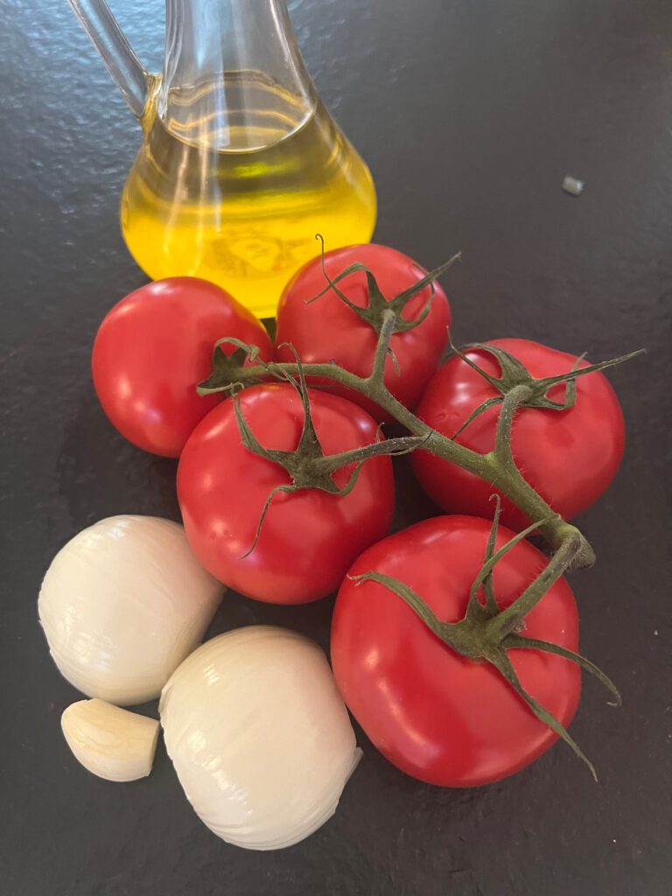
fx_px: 673
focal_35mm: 26
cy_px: 448
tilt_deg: -59.5
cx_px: 336
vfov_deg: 67.3
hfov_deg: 53.1
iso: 500
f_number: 1.5
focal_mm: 5.7
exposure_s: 1/33
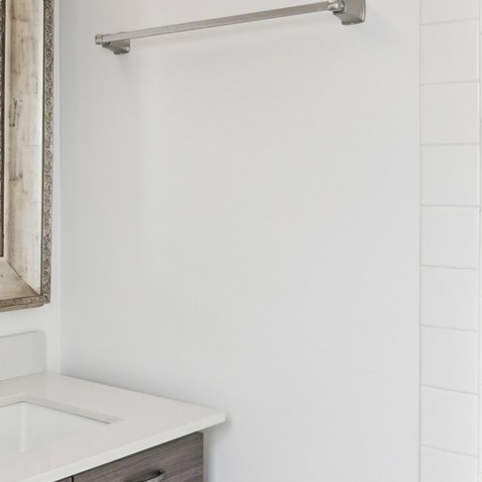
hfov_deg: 31.8
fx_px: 835
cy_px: 176
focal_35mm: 53
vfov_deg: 32.0
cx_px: 144
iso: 400
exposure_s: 1/125
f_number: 8
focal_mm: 14
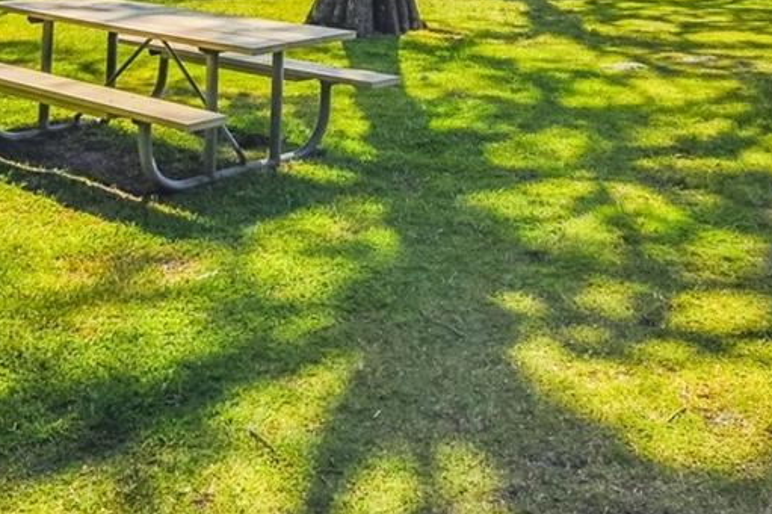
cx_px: 455
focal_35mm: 47
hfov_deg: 41.8
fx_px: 1007
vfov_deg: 24.5
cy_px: -178
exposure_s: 1/640
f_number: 7.1
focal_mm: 10
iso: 100
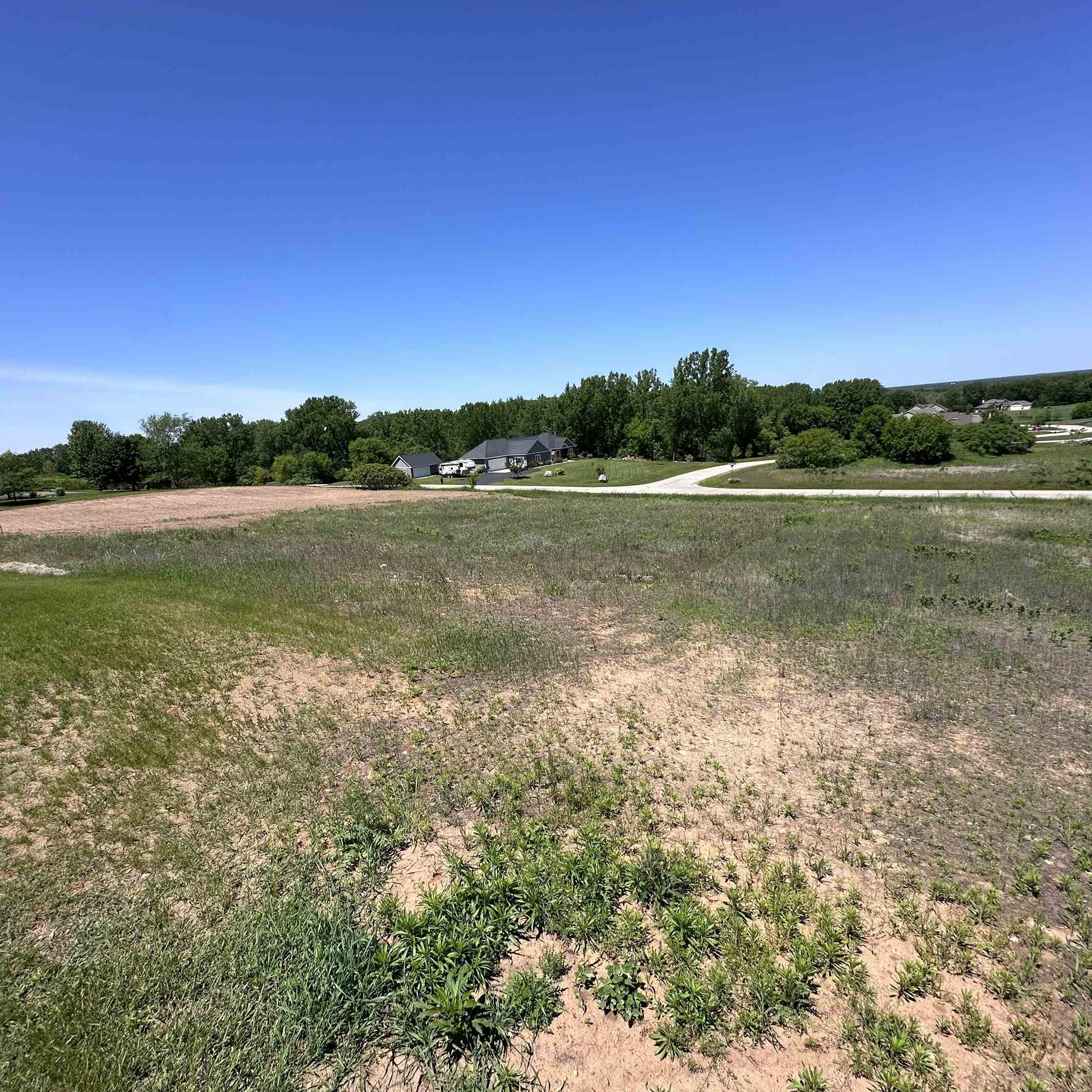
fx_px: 607
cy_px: 555
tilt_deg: -13.6
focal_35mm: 17
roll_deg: +4.9
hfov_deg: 83.7
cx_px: 492
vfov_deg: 84.0
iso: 50
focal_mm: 2.22
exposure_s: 1/2053
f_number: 2.2
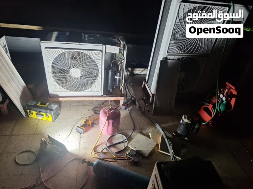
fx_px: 168
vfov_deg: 58.9
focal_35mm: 23
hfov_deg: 73.9
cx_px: 126
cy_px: 94
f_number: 1.8
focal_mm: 5.54
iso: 80
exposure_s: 1/40
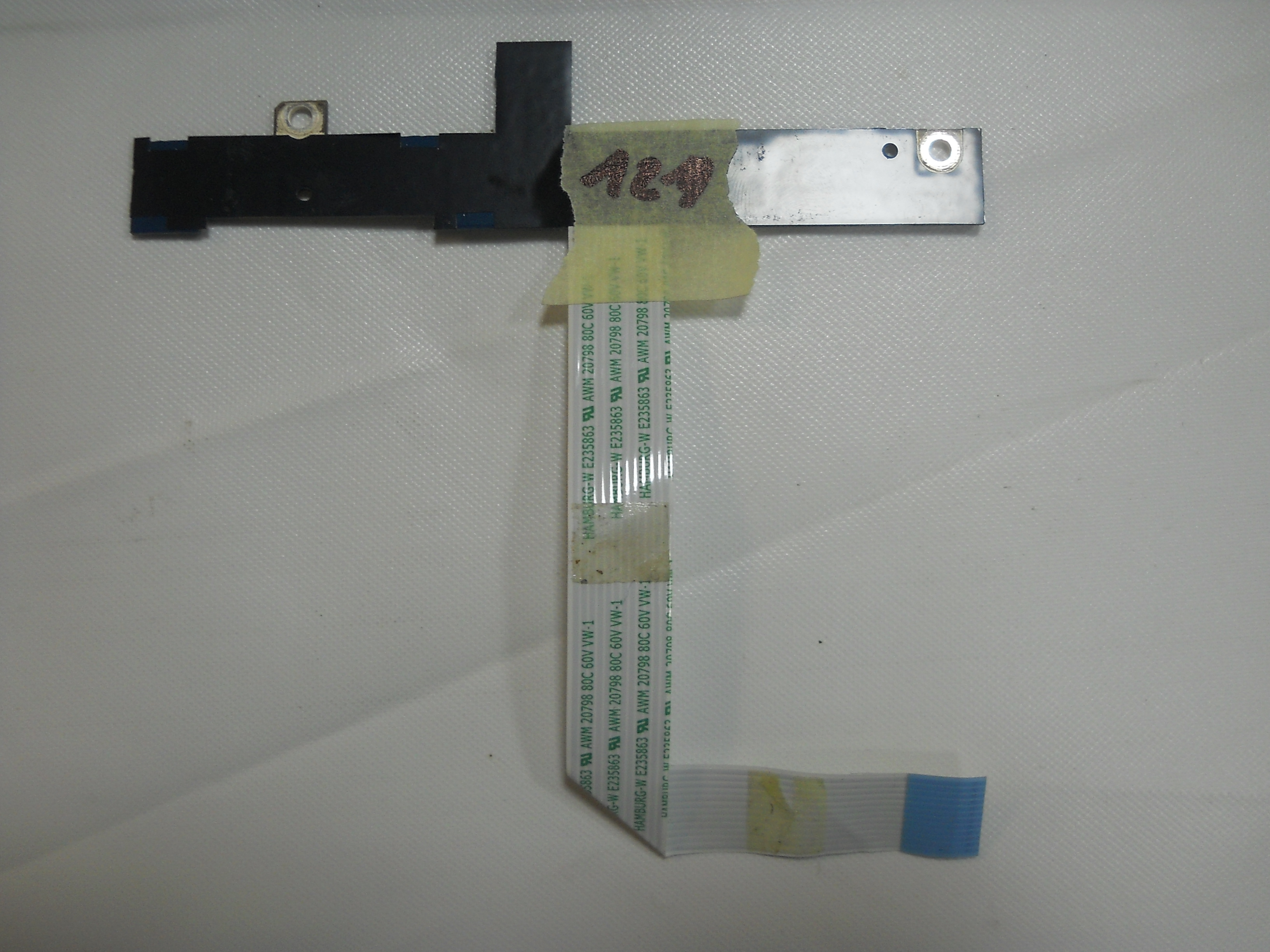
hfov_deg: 45.8
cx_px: 635
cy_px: 476
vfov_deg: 35.1
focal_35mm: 41
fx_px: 1504
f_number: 3.1
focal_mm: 6.72
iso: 125
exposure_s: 1/30
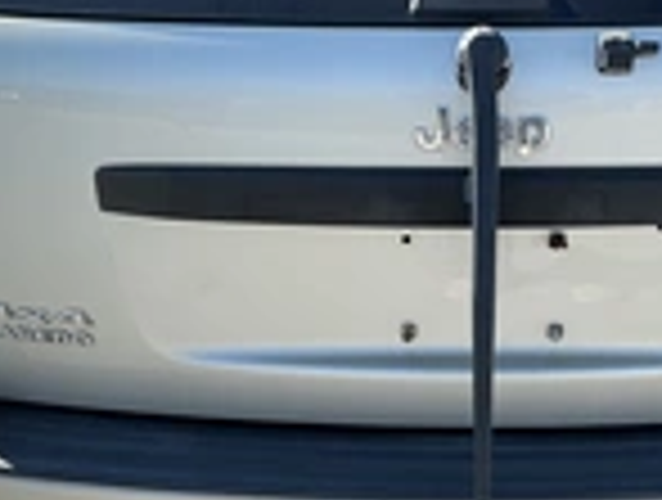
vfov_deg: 19.4
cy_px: 329
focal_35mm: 76
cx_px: 459
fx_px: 1457
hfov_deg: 25.4
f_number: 1.8
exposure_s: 1/781
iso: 25
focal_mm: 3
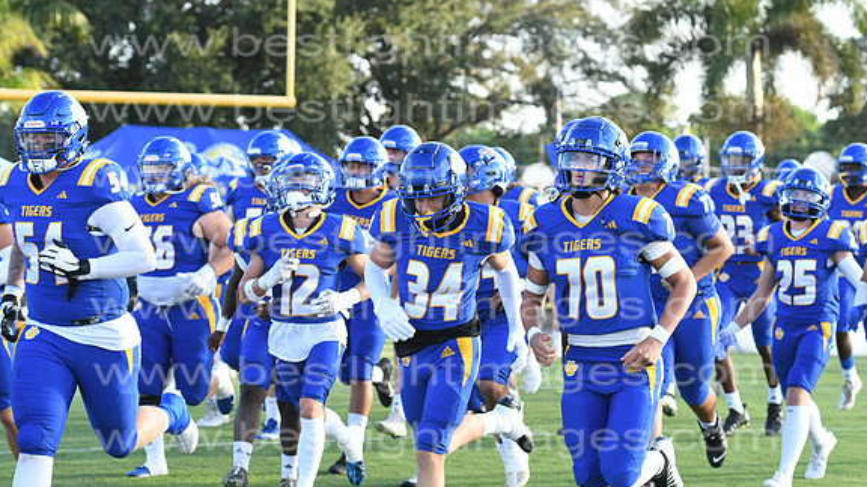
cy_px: 276
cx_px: 435
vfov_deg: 8.9
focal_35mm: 136
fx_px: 3127
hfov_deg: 15.8
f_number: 5.6
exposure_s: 1/500
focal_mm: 86
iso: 450
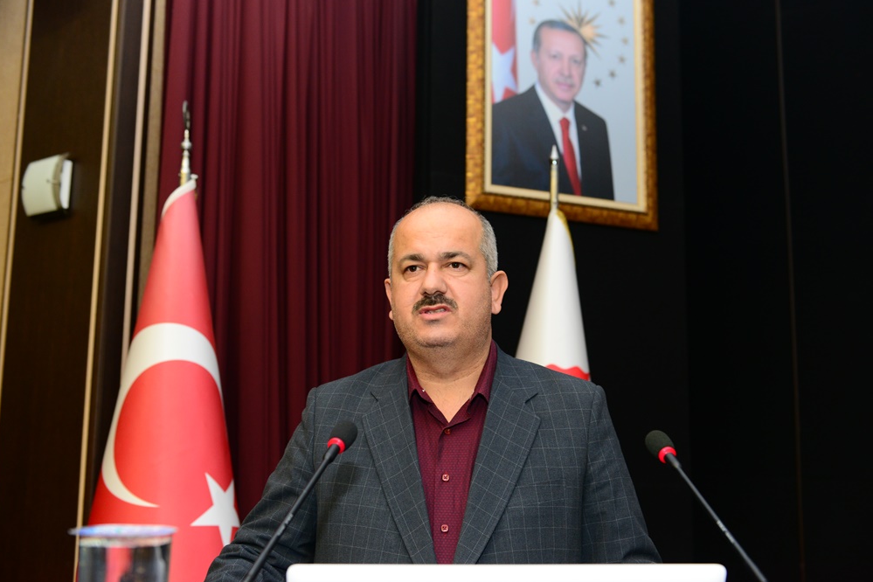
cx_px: 440
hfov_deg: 47.4
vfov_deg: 32.6
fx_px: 994
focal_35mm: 41
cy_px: 291
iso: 1250
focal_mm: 40
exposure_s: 1/125
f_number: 4
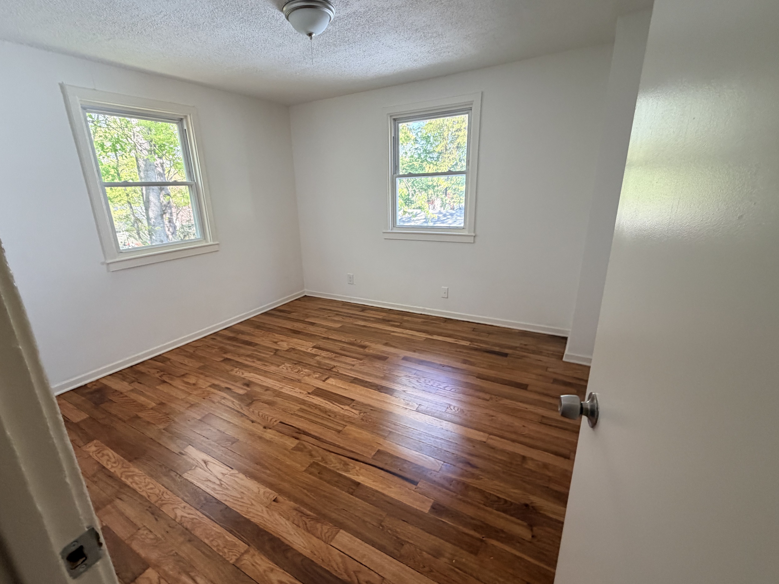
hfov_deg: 94.4
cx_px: 367
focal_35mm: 16
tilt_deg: -19.7
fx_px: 360
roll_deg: +4.0
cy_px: 301
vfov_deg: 78.1
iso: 200
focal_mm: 2.22
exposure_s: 1/121
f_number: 2.2
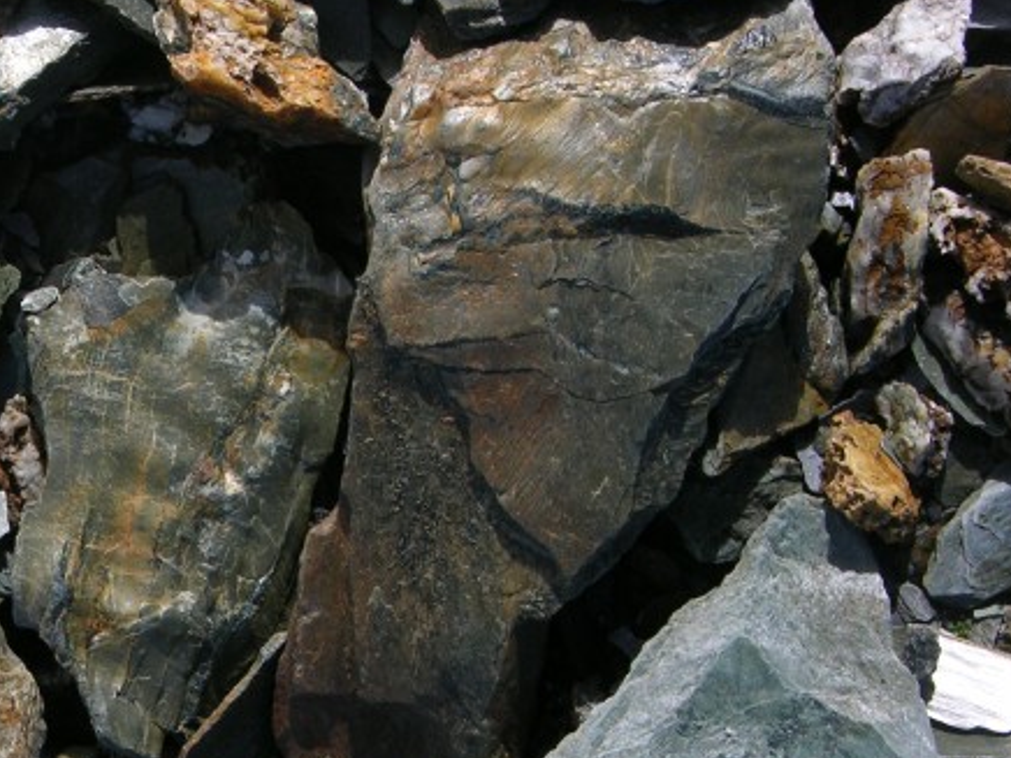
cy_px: 642
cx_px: -128
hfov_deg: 10.7
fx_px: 5345
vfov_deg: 8.1
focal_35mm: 183
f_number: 6.1
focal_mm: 19.9
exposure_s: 1/272
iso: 50
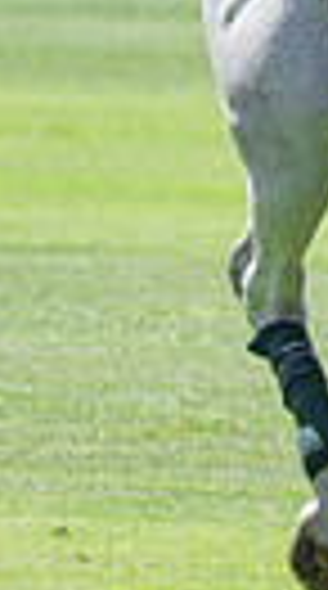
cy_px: 113
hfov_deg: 0.3
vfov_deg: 0.5
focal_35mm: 4150
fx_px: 64626
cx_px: 2005
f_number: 5.6
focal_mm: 400
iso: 320
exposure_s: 1/1250
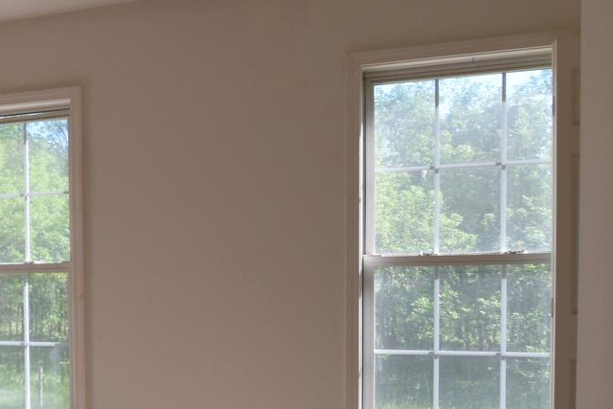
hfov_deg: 35.7
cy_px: 313
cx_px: -43
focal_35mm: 48
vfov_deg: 27.7
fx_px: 817
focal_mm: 10
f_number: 8
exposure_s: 1/250
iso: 400
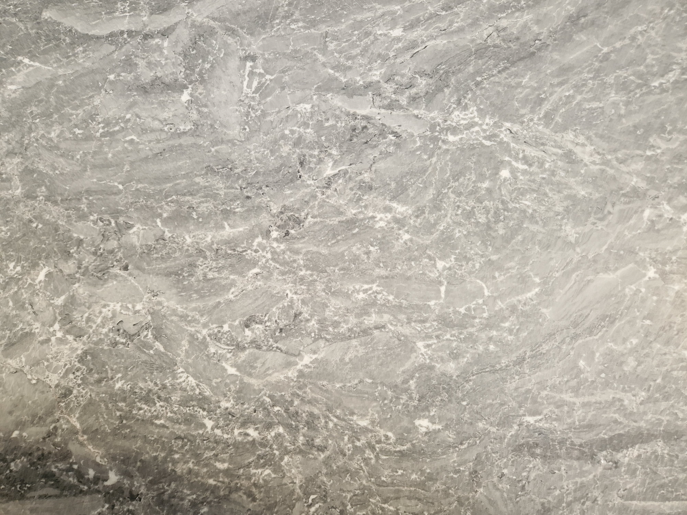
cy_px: 258
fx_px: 456
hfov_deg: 73.9
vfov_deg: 58.9
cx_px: 344
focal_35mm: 23
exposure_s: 1/180
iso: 50
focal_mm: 5.4
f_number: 1.8
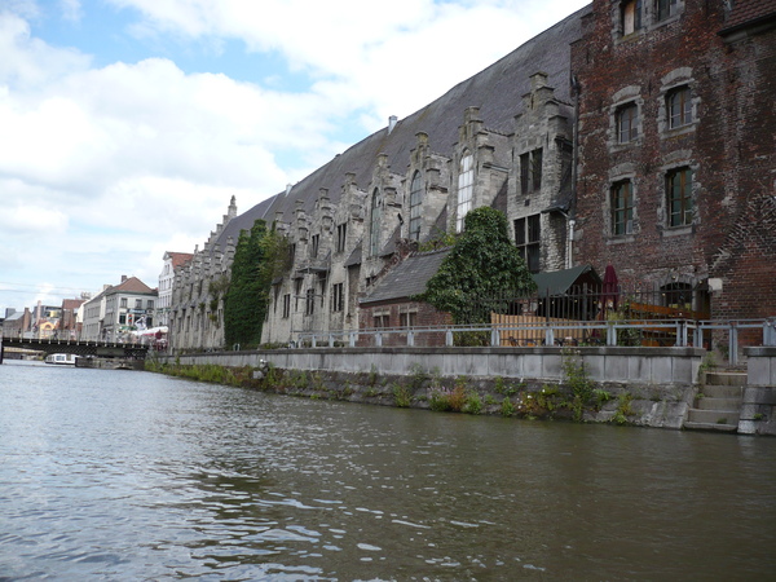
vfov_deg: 40.7
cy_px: 291
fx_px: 785
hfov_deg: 52.6
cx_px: 388
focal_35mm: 35
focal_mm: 5.8
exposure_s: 1/1000
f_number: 2.8
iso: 100
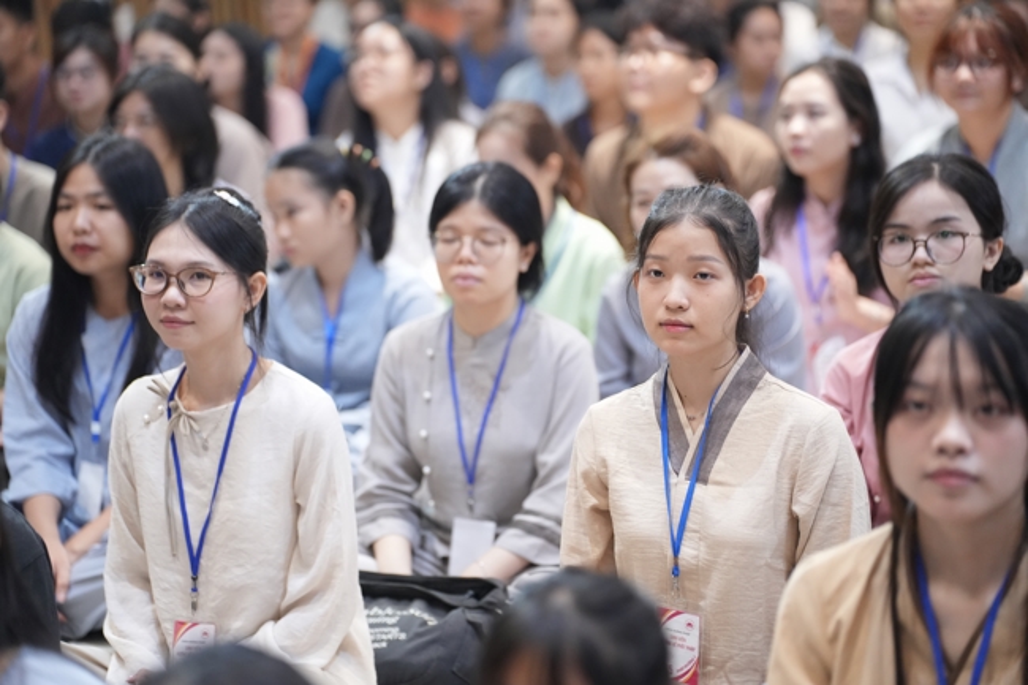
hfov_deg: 17.2
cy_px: 342
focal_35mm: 119
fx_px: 3397
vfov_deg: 11.5
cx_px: 514
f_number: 2.8
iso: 4000
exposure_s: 1/200
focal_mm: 119
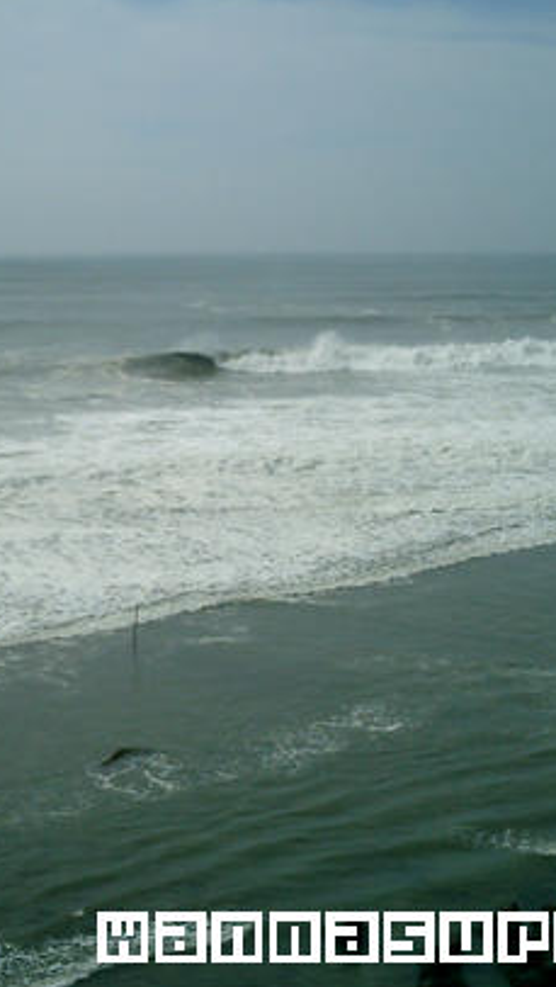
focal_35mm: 53
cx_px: 186
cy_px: 494
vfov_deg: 39.1
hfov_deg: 22.6
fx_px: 1386
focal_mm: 7.5
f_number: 3.2
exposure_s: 1/4000
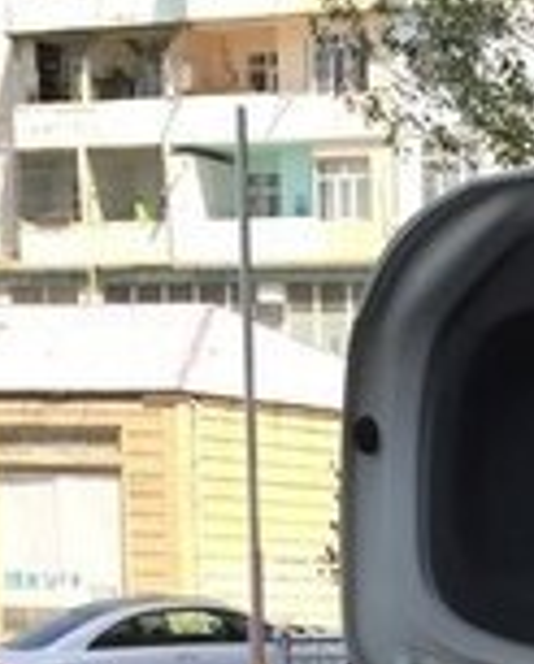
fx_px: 2403
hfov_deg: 11.3
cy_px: 944
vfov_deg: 14.8
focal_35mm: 122
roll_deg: -2.8
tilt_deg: -7.9
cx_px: 1103
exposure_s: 1/732
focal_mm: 4.15
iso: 32
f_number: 2.2
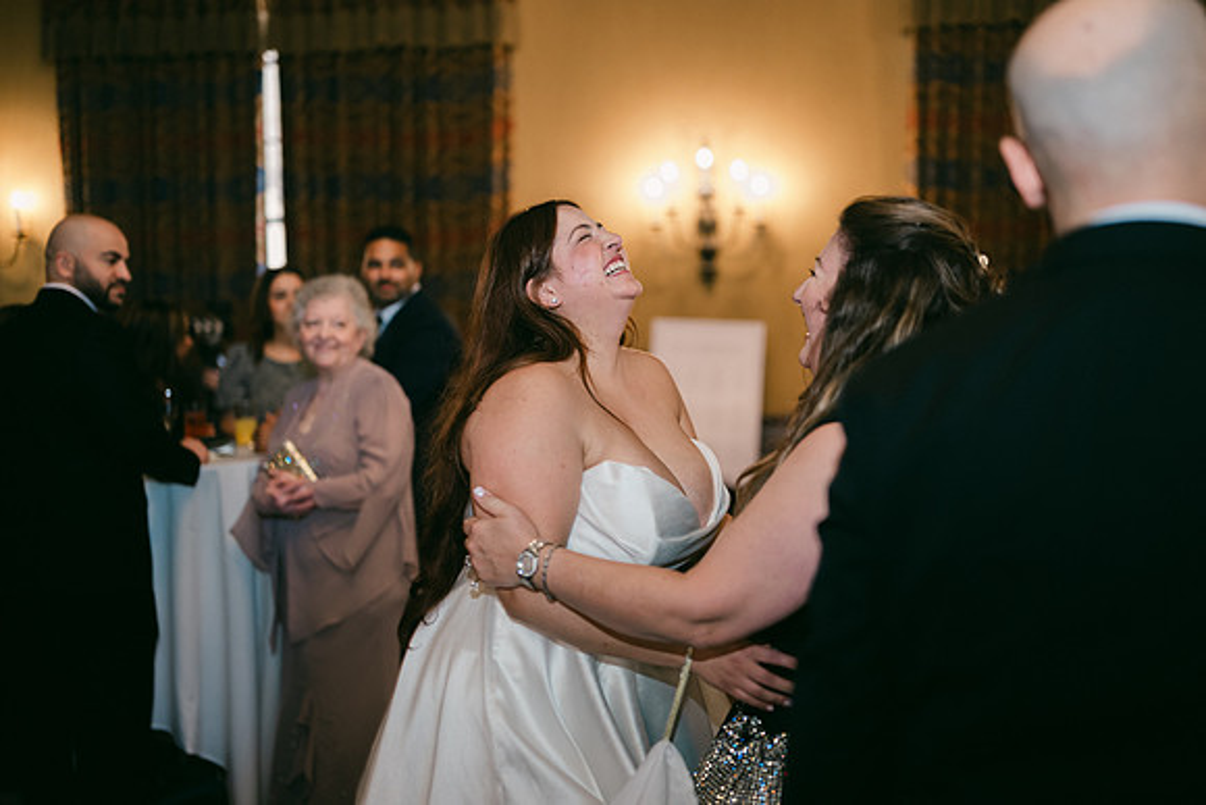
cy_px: 402
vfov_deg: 37.9
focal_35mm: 35
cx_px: 603
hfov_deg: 54.4
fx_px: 1173
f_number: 1.2
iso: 640
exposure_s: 1/125
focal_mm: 35
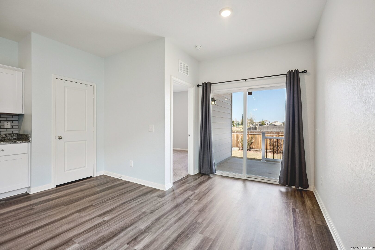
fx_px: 167
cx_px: 188
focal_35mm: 16
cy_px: 125
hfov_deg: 96.7
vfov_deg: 73.7
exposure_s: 1/30
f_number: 8
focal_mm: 16
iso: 200
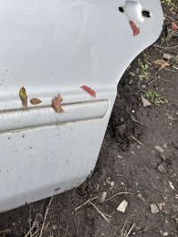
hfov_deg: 29.8
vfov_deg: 37.9
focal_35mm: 48
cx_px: 46
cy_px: 41
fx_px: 329
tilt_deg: -65.8
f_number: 1.6
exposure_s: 1/928
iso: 50
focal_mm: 5.1
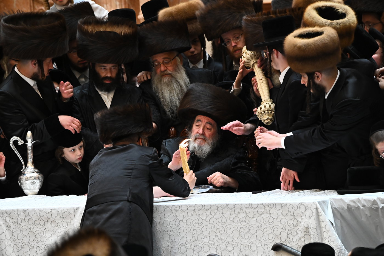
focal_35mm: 380
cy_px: 128
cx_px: 192
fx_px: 4053
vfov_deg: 3.6
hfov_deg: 5.4
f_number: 7.1
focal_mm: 380
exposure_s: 1/160
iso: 4000
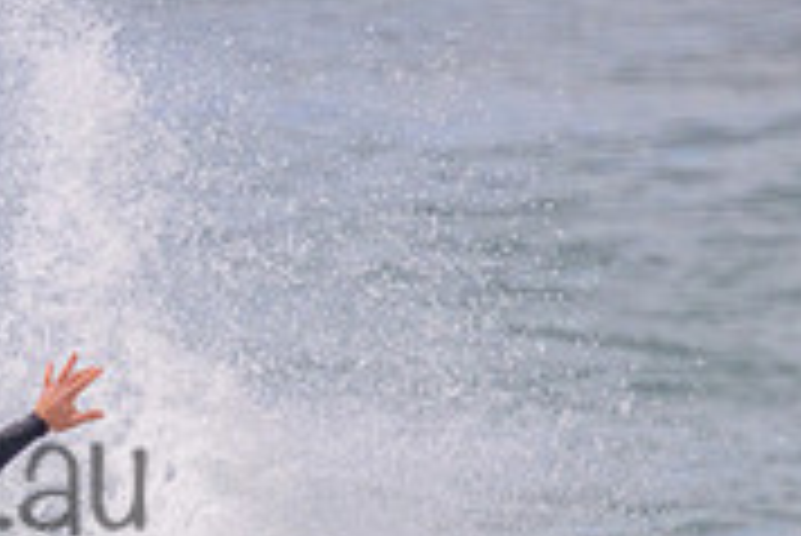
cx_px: -328
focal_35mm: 2603
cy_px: 426
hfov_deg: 0.8
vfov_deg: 0.5
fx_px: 57962
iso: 1000
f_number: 11
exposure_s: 1/2000
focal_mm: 800
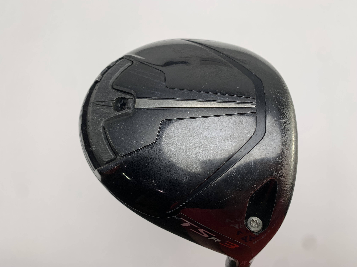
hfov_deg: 67.3
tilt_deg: -75.8
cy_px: 134
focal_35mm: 26
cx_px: 178
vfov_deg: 53.1
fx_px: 268
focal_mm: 4.25
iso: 25
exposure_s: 1/175
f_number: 1.8
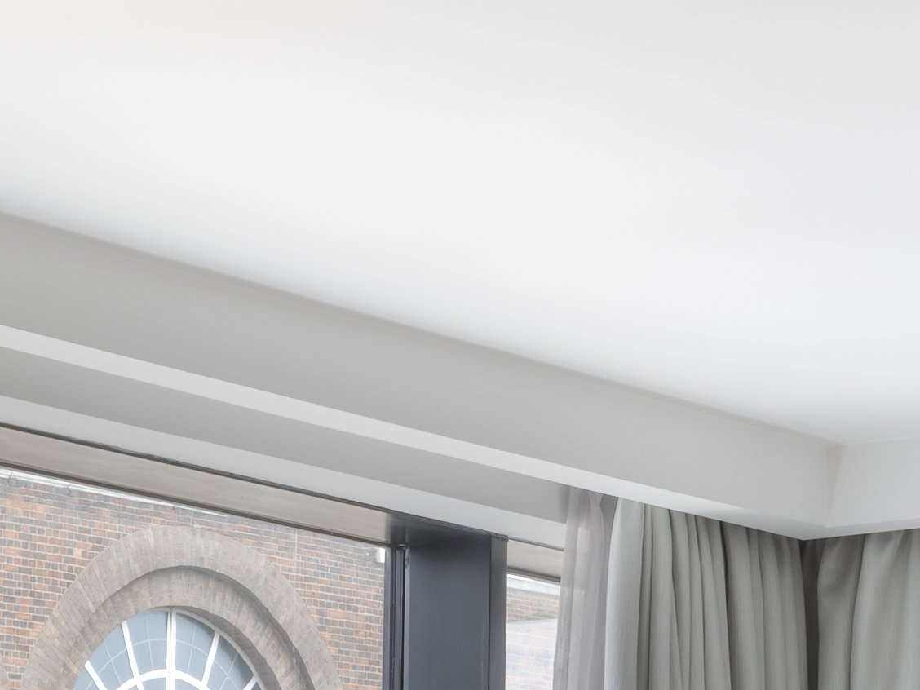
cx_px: -294
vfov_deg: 8.8
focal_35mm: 161
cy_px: 1272
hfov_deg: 11.9
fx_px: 4279
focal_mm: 28
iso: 100
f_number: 16
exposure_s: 6
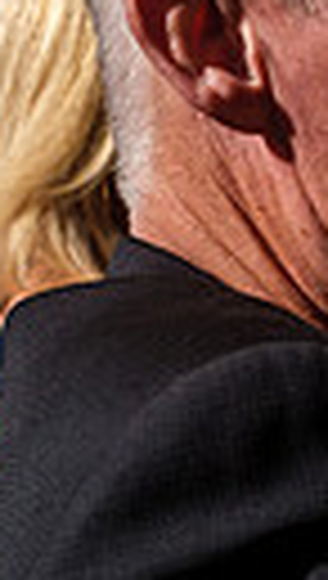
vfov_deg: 16.7
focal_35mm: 128
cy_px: 234
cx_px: 395
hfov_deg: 9.4
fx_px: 1970
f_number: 4
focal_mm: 23
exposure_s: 1/100
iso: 160
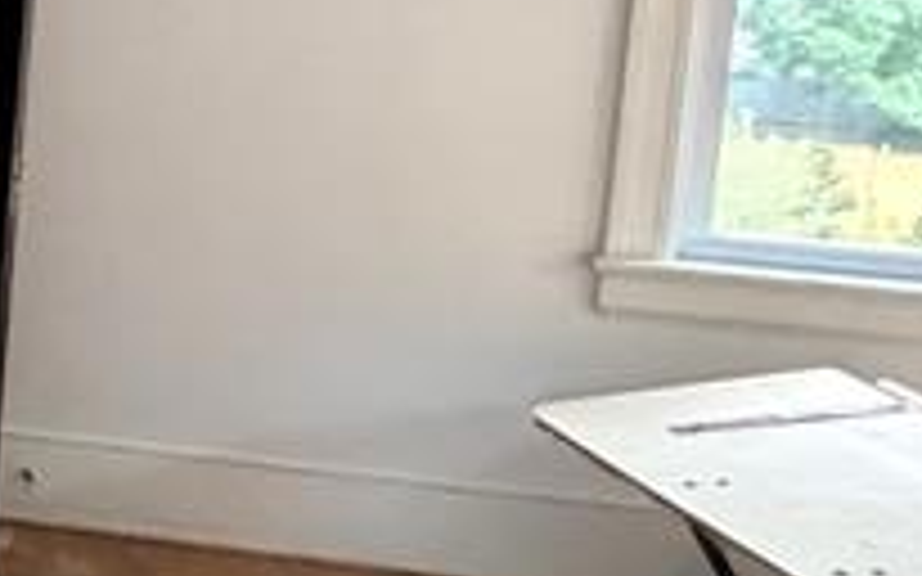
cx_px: -850
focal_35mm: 74
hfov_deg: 19.1
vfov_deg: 17.2
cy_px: 0
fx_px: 1859
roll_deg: -1.7
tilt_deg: -5.4
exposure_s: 1/60
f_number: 2.2
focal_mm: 2.22
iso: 1000
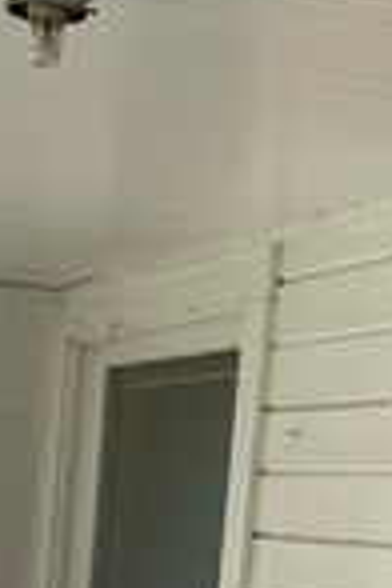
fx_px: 1927
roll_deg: -6.8
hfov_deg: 11.6
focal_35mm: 118
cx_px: 284
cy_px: 836
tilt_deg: -10.9
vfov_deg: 16.1
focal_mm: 5.1
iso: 50
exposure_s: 1/121
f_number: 1.6
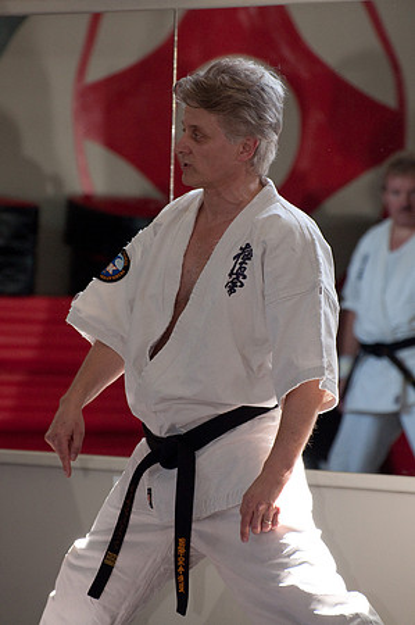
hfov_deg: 4.6
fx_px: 5199
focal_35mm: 300
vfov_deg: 6.9
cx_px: 208
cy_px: 312
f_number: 5.3
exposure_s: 1/200
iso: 800
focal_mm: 200
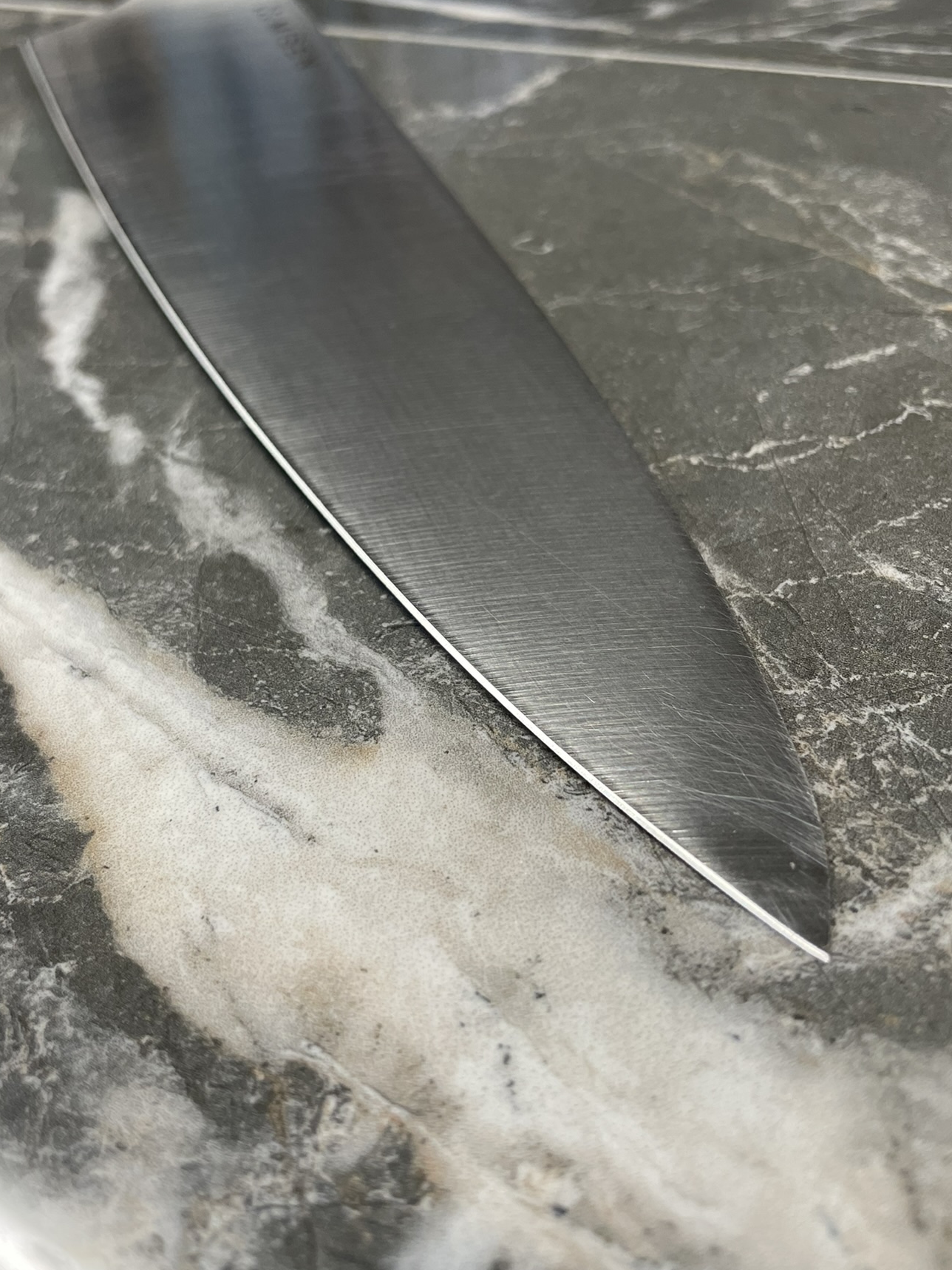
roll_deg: +9.6
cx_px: 412
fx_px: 1137
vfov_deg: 58.2
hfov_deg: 45.3
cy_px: 554
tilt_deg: -42.3
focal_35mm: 31
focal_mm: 4.2
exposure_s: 1/120
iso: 100
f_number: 1.6
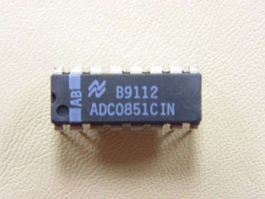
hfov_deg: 24.7
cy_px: 100
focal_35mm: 79
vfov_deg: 18.7
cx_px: 132
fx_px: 605
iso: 400
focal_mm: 14.1
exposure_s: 1/10
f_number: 4.3
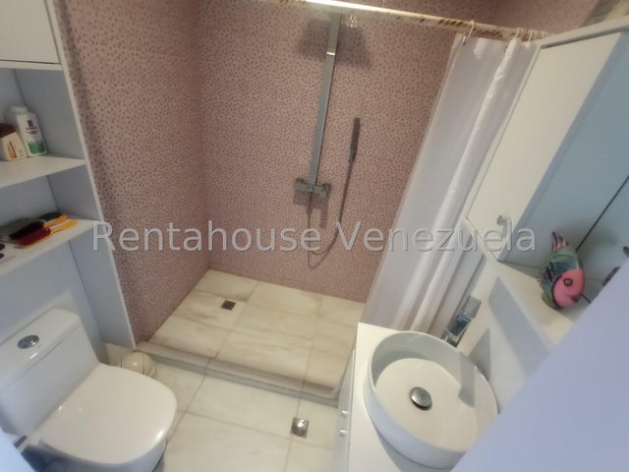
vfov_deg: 81.7
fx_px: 273
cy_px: 236
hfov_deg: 98.2
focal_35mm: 15
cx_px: 314
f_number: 2.2
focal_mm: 1.65
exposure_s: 1/25
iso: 900
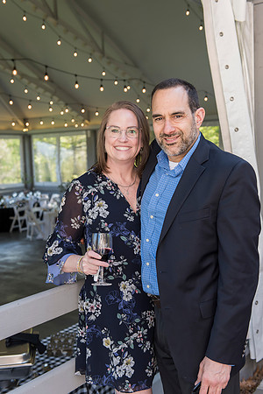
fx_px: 482
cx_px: 132
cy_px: 197
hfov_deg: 30.5
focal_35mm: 44
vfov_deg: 44.5
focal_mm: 44
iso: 400
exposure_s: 1/320
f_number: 4
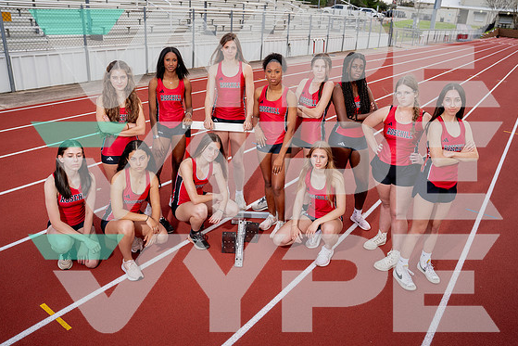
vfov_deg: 46.4
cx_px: 267
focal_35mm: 28
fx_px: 403
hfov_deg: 65.4
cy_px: 171
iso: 100
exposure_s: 1/250
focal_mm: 27
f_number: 4
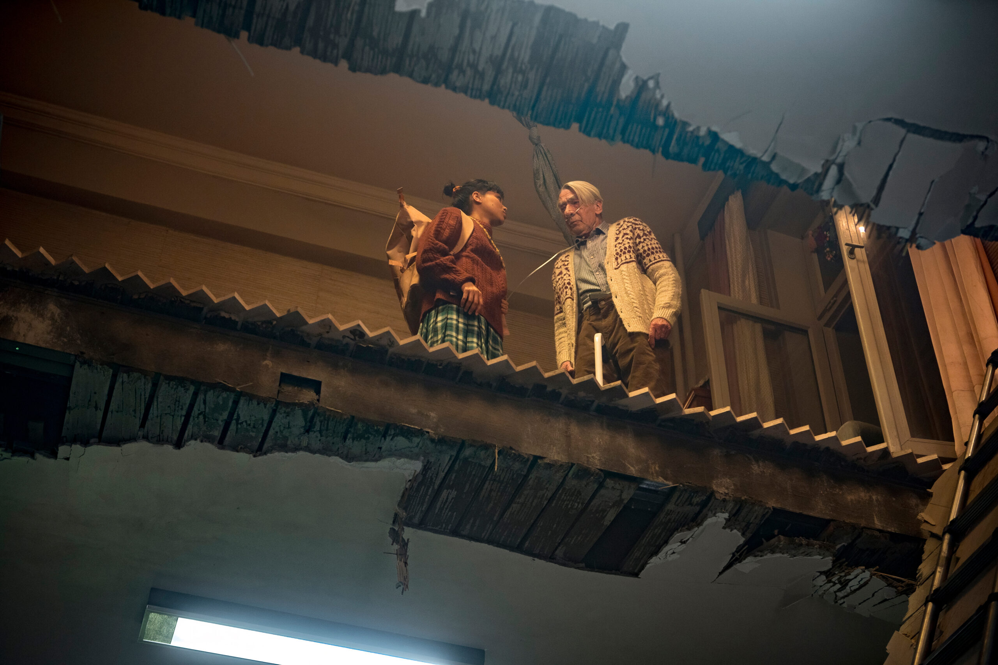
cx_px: 499
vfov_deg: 27.0
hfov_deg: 39.6
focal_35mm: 50
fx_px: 1386
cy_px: 332
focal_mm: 50
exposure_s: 1/80
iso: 1000
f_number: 2.8
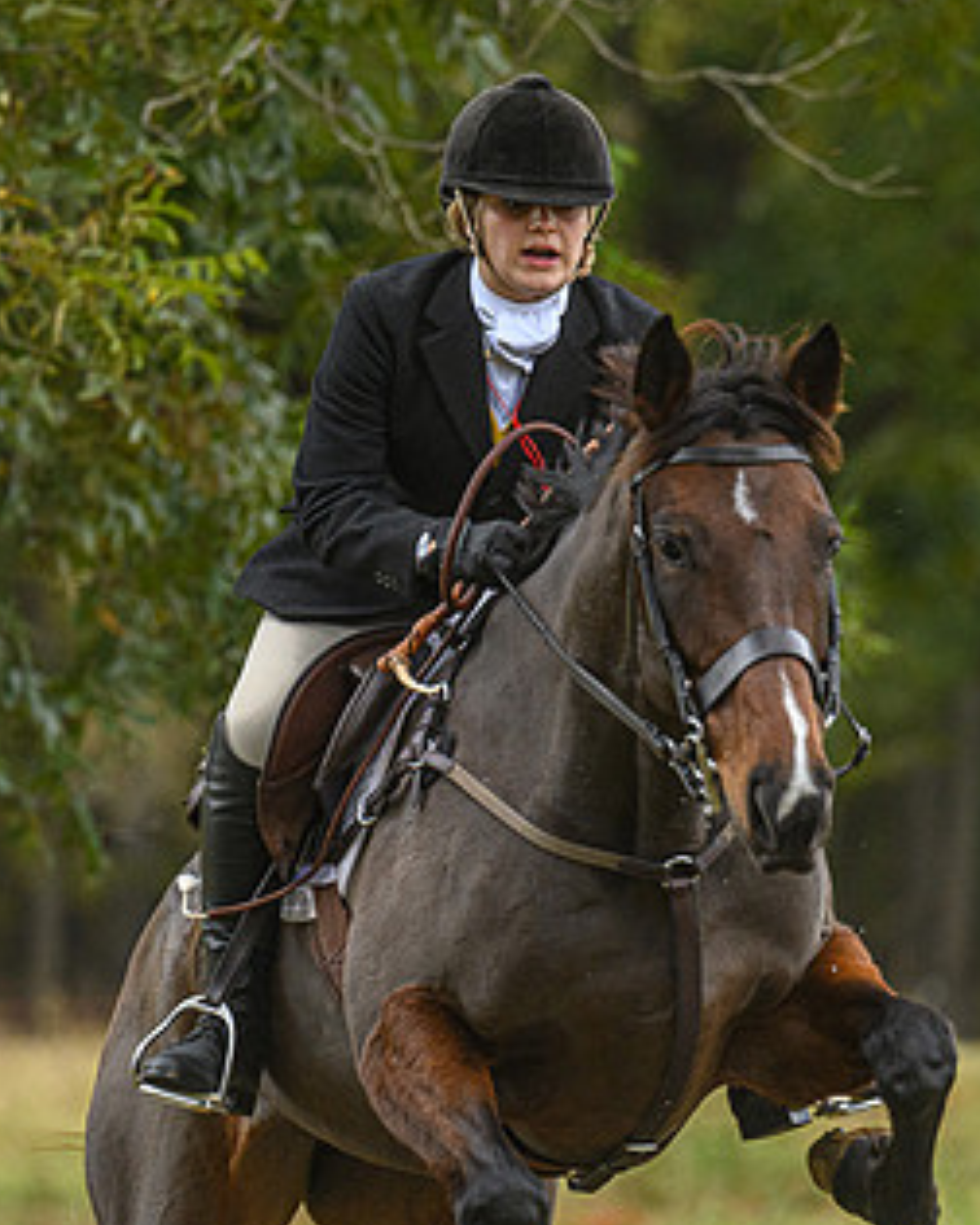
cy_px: 760
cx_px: 691
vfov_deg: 4.3
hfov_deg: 3.5
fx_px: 16170
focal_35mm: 446
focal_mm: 190
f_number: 3.5
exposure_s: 1/640
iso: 800
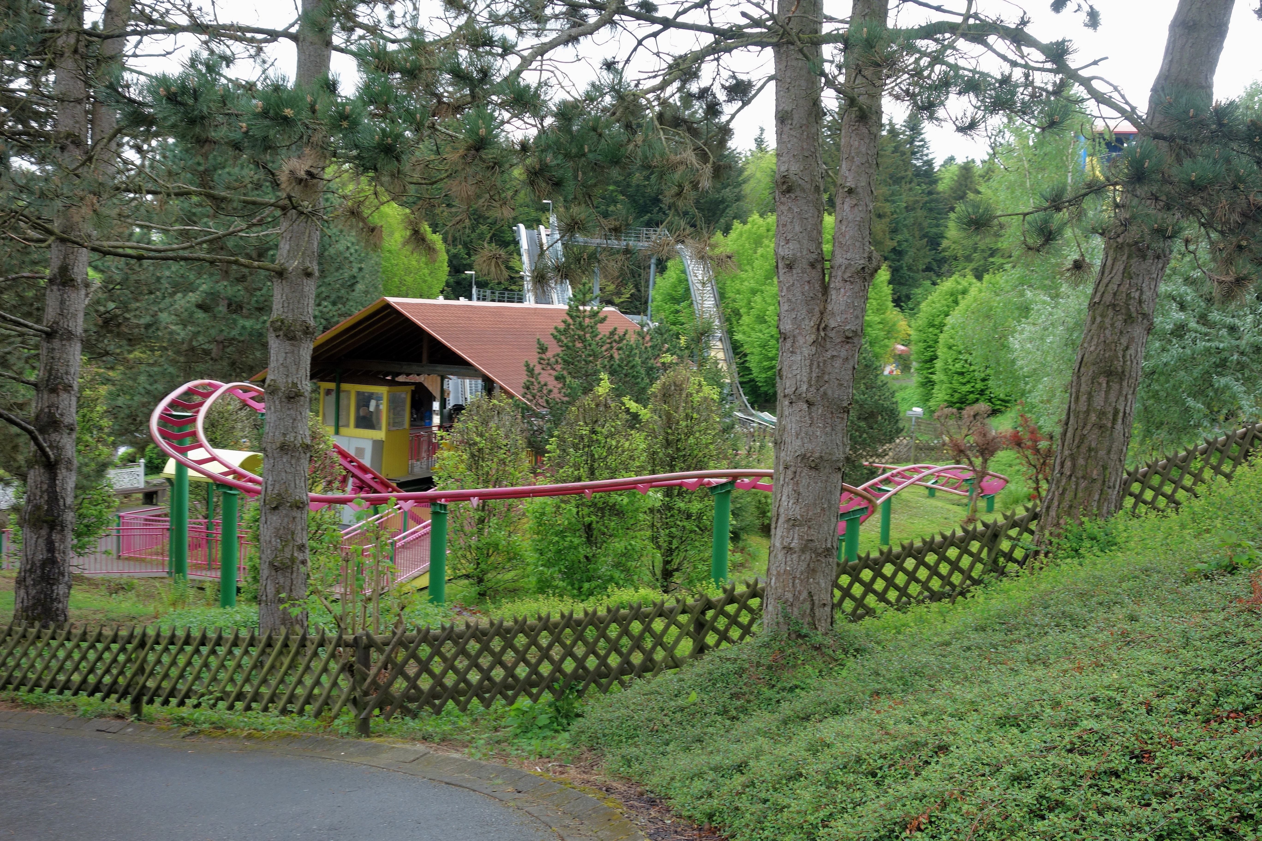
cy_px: 420
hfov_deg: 45.4
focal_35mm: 43
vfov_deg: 31.2
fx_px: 1507
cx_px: 631
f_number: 4
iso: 200
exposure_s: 1/160
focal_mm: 16.01
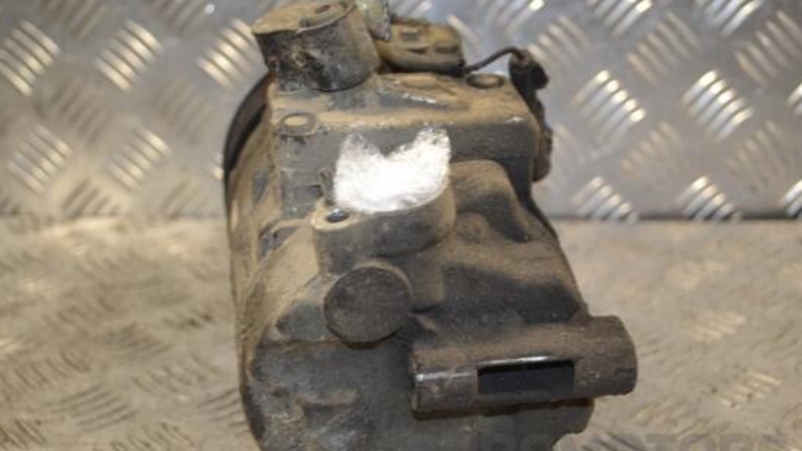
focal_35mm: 55
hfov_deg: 37.8
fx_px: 1170
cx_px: 381
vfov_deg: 21.8
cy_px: 261
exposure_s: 1/100
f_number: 4.8
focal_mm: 32
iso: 400
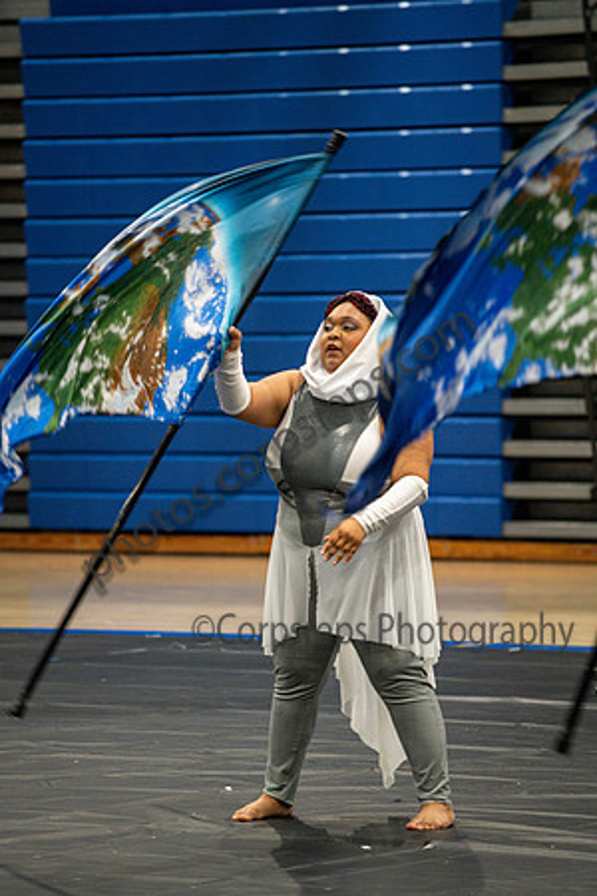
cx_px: 298
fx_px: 4975
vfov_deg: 10.3
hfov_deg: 6.9
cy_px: 448
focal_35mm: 200
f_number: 4
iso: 4500
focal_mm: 200
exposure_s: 1/500
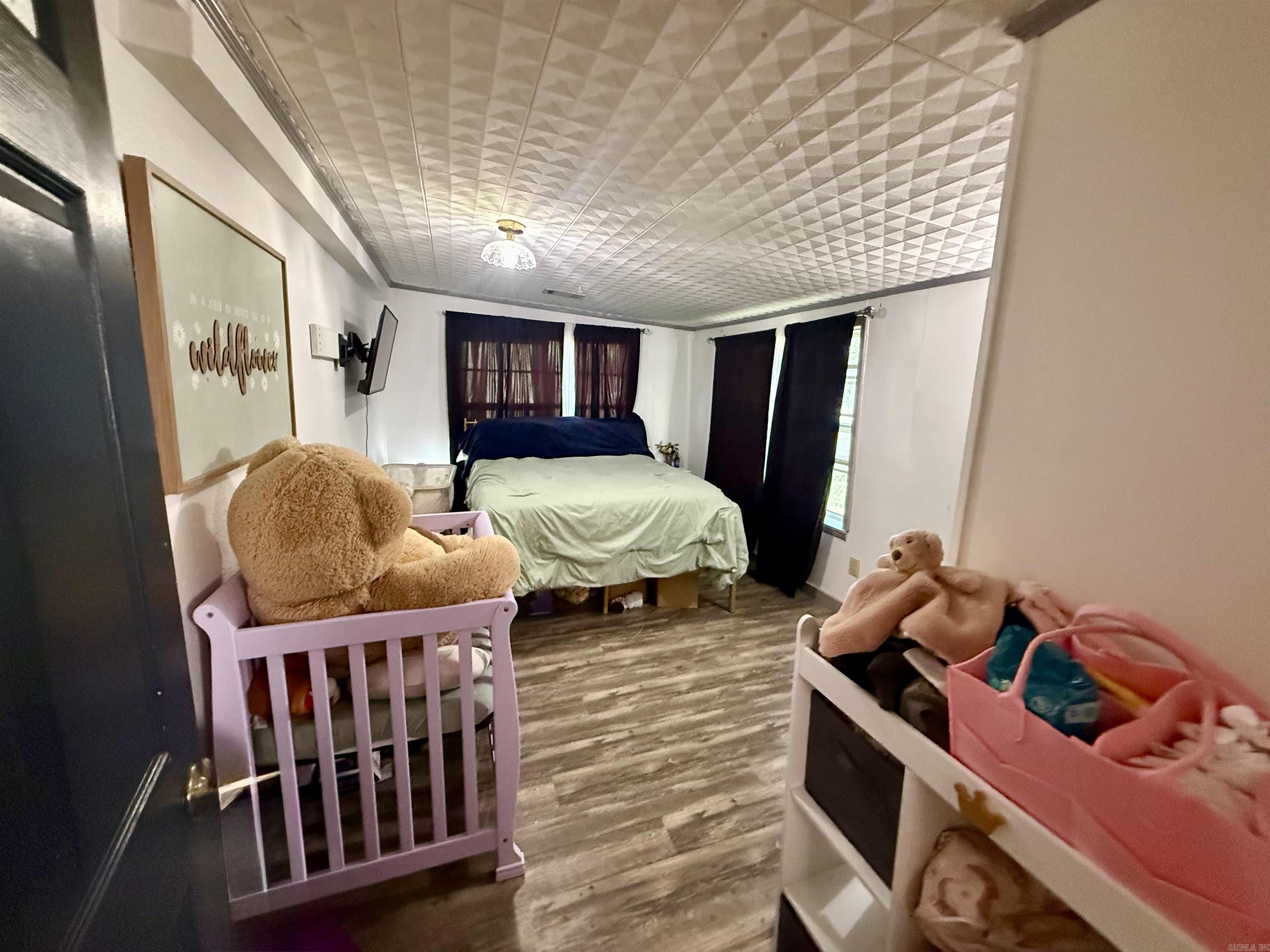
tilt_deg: -10.0
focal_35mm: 14
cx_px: 635
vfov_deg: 85.7
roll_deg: -3.4
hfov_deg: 102.1
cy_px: 476
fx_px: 514
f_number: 2.2
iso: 1000
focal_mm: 2.22
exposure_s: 1/60
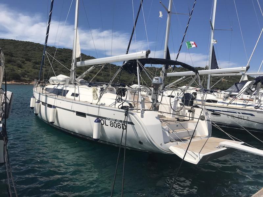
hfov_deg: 63.4
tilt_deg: -1.9
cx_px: 132
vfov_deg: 49.7
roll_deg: -2.0
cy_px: 98
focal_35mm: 28
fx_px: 213
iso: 25
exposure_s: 1/5650
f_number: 1.8
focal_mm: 3.99
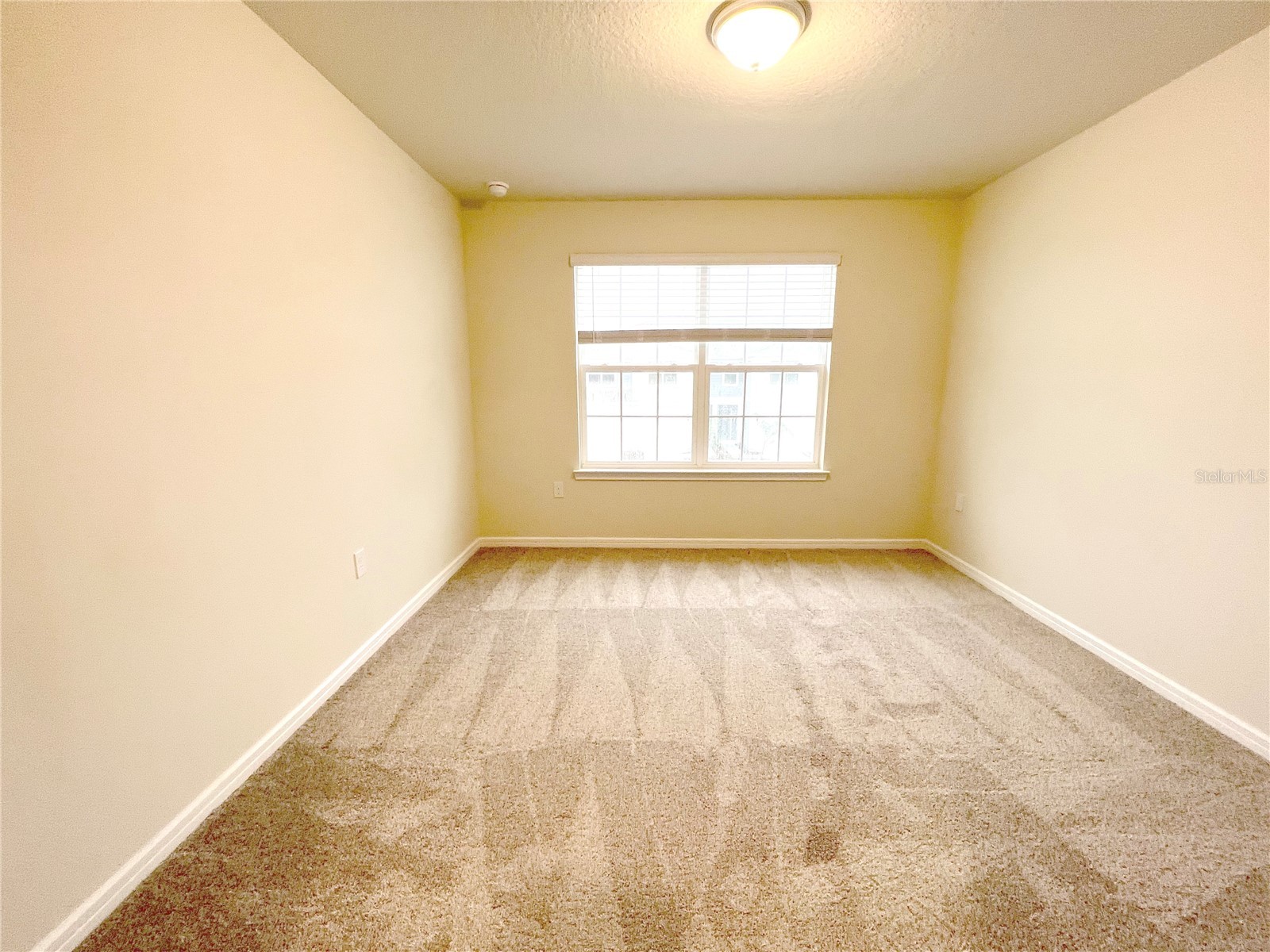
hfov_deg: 106.2
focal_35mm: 13
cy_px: 476
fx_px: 477
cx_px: 635
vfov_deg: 89.9
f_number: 1.8
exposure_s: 1/120
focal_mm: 1.57
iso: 100
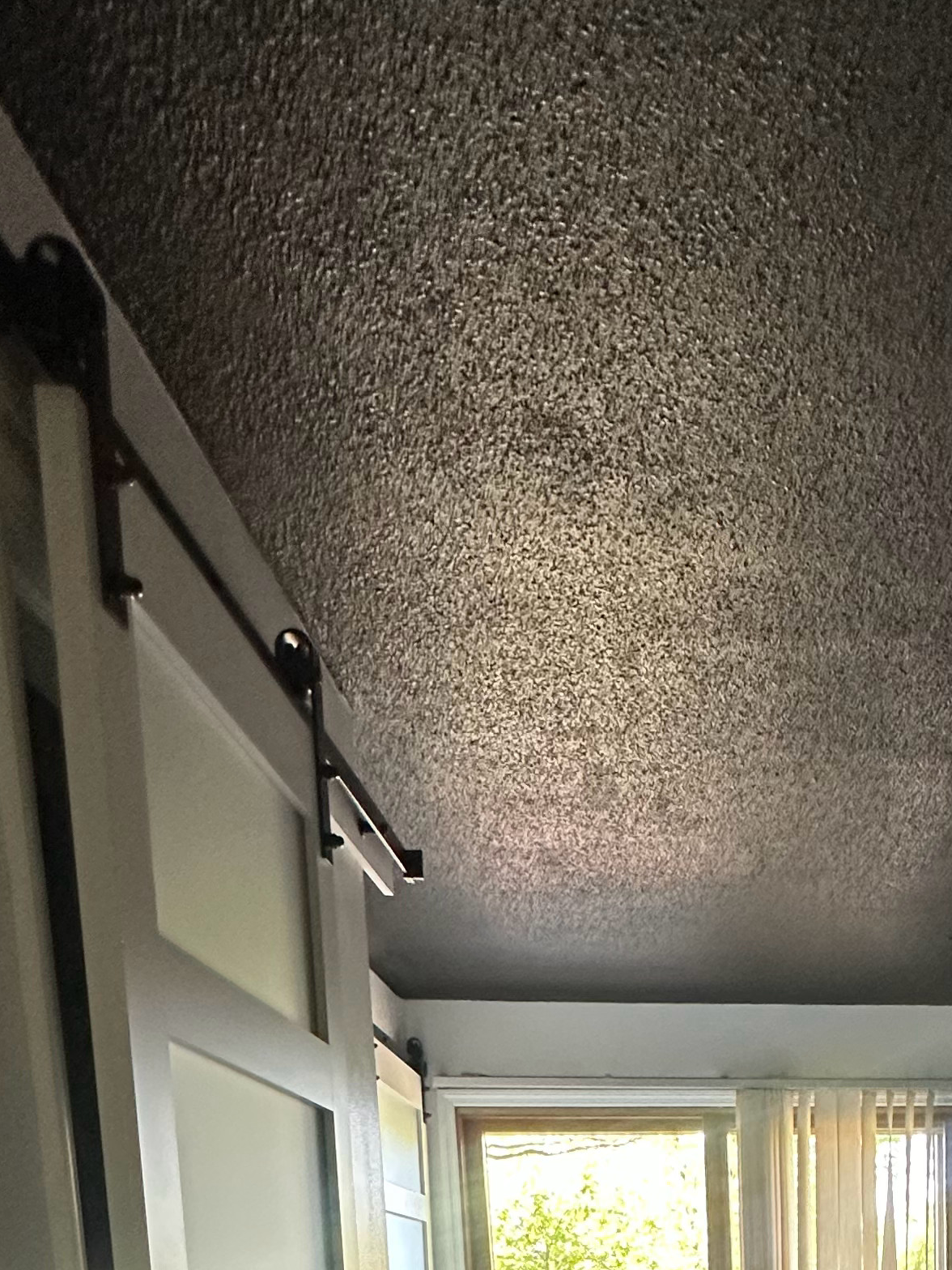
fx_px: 1320
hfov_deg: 36.7
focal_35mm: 36
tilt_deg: -8.0
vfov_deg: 39.1
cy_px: 1485
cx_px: 886
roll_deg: -0.1
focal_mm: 2.22
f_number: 2.2
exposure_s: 1/91
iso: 320
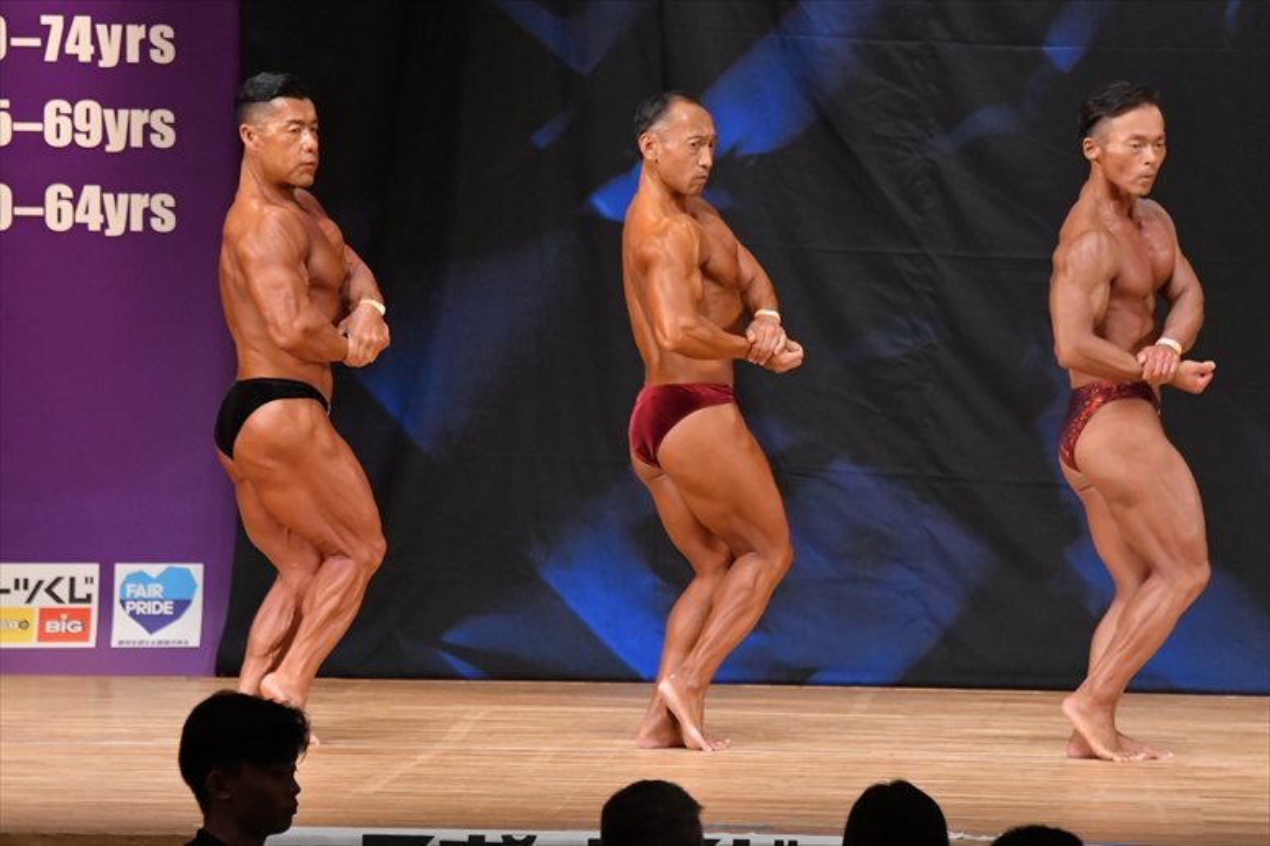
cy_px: 423
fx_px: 9520
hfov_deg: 7.6
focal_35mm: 270
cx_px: 635
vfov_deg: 5.1
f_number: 5.6
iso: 5600
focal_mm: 180
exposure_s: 1/400
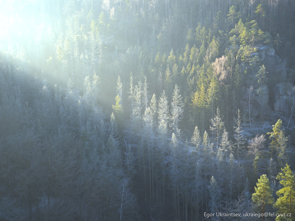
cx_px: 148
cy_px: 110
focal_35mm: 55
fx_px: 469
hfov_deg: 34.9
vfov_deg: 26.6
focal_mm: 70
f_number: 5.6
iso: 100
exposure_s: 1/42
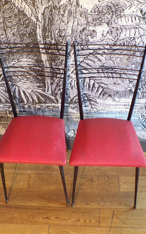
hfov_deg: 32.0
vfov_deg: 49.3
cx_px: 74
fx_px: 255
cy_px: 116
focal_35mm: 40
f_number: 3.3
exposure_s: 1/20
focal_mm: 6.6
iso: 517
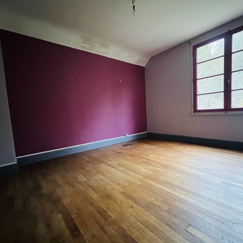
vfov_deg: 87.4
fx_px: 127
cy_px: 124
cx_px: 134
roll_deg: +2.5
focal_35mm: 16
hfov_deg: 87.1
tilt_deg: -5.1
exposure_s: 1/37
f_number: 1.8
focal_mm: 1.57
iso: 1250
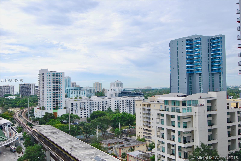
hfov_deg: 53.1
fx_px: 241
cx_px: 120
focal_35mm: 36
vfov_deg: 36.9
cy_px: 80
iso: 100
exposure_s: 1/250
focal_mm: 24
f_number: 8
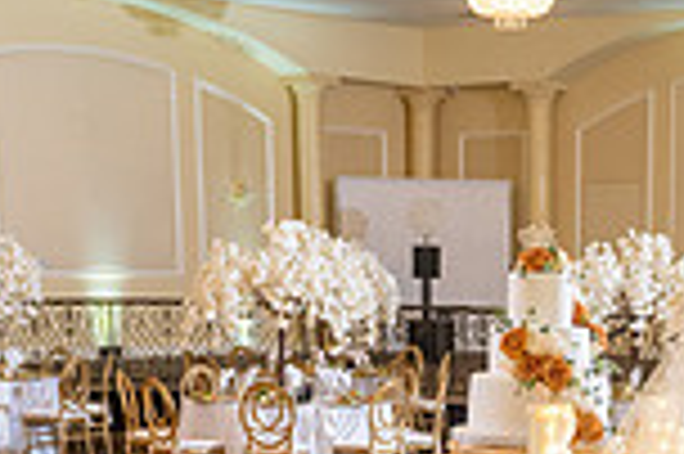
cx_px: 630
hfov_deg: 20.4
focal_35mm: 98
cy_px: 676
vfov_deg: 13.2
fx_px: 1860
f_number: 4
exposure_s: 1/125
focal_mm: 24
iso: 800
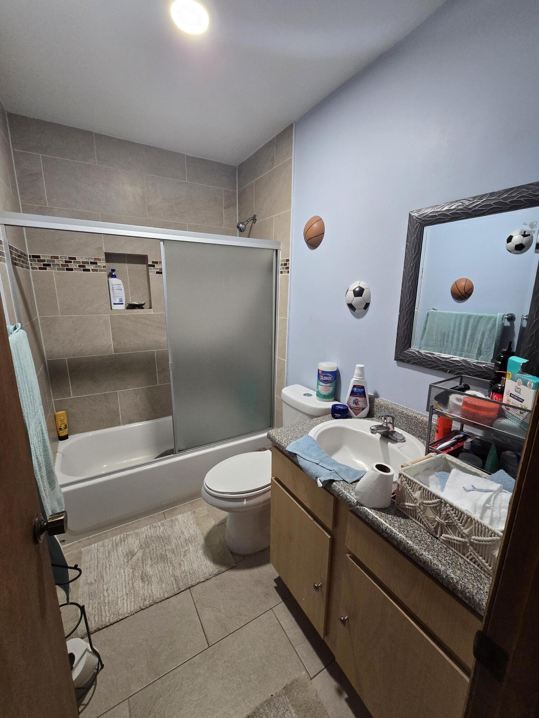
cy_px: 359
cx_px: 270
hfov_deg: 89.9
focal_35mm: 13
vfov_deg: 106.2
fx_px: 270
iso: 320
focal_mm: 2.2
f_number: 2.2
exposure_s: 1/60
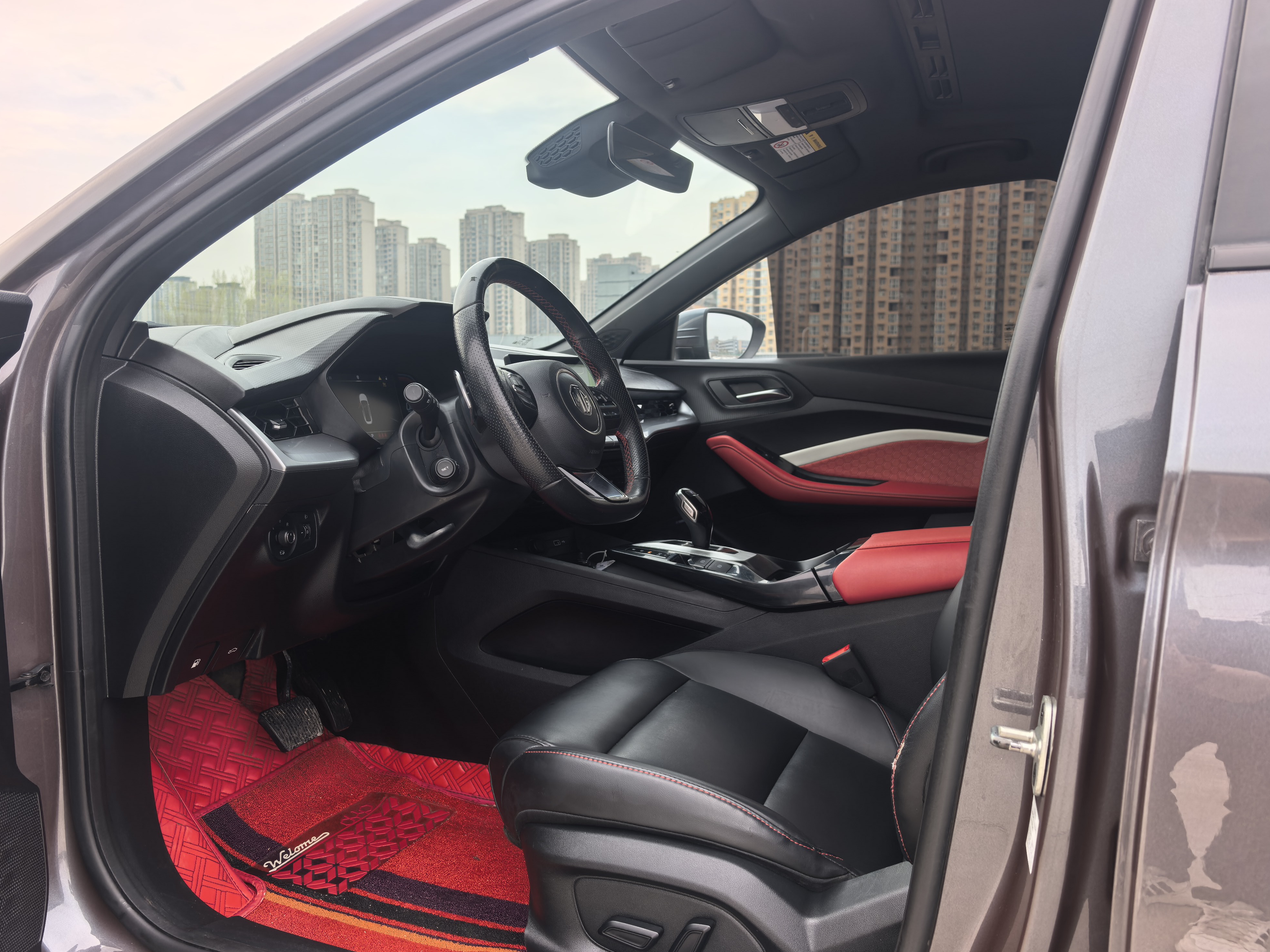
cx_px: 633
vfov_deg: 54.9
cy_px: 476
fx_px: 917
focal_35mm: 25
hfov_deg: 69.4
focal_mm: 6.98
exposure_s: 1/102
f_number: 2
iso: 50
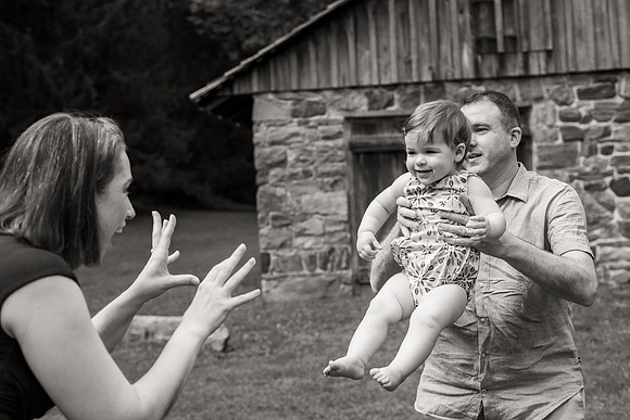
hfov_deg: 39.6
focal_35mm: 50
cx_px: 315
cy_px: 210
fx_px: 875
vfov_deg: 27.0
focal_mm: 50
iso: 400
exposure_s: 1/1600
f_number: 4
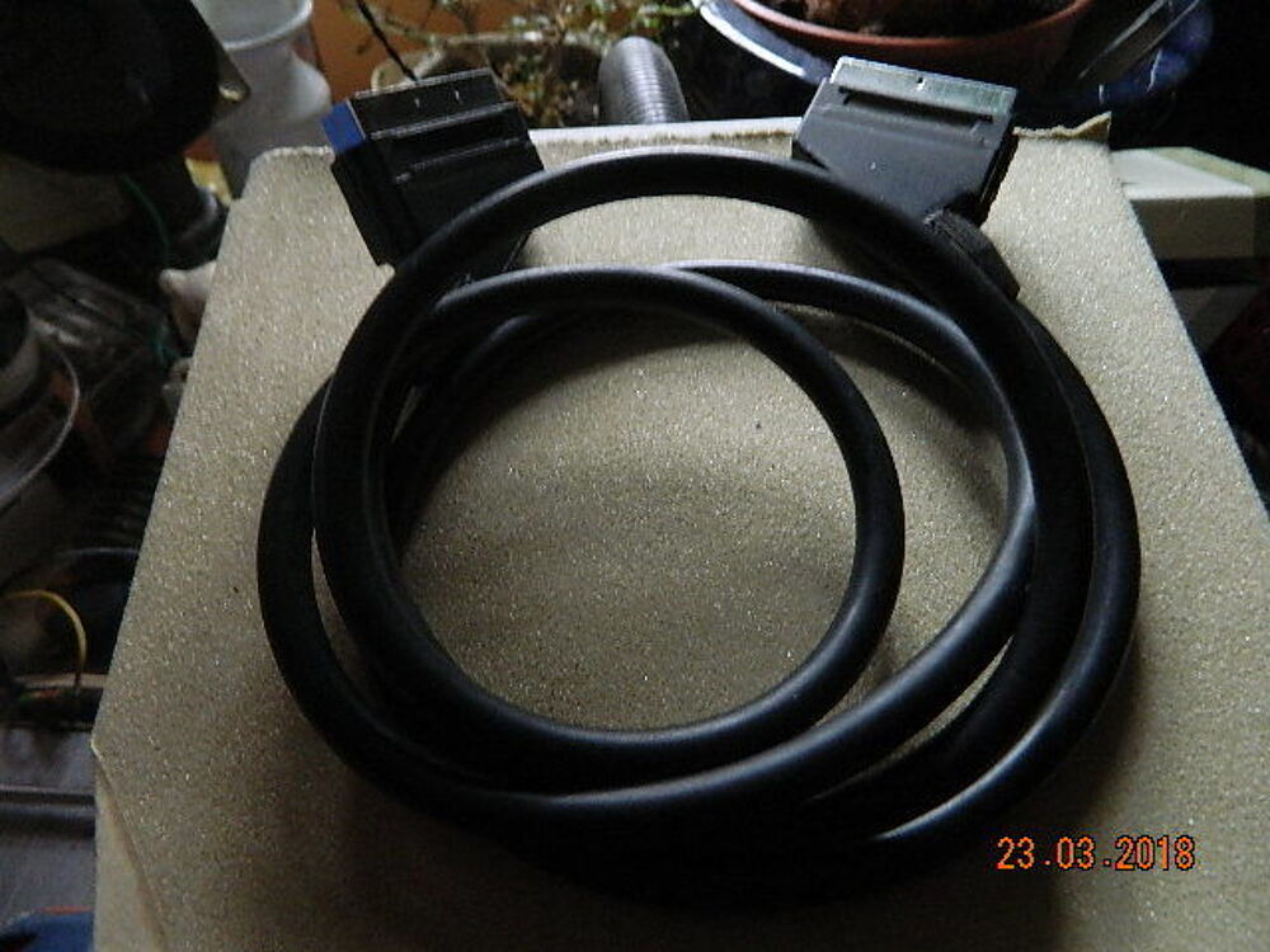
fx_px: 917
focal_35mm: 25
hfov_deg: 69.4
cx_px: 635
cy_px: 476
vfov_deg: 54.9
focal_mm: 4.5
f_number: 3.1
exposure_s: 1/15
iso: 400
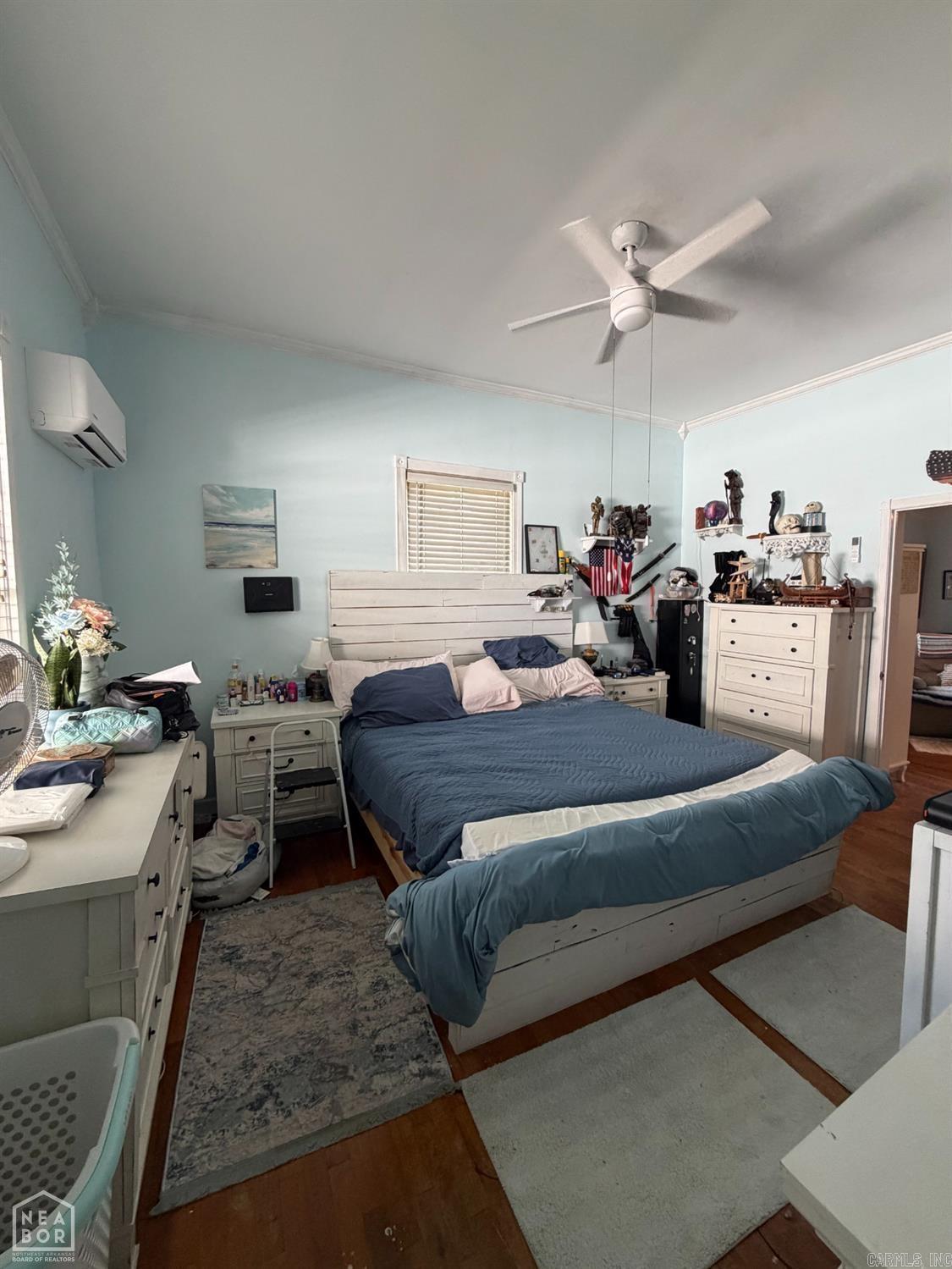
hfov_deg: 85.7
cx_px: 476
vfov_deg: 102.0
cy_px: 634
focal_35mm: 14
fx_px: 513
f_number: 2.2
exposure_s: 1/112
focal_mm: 2.22
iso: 320
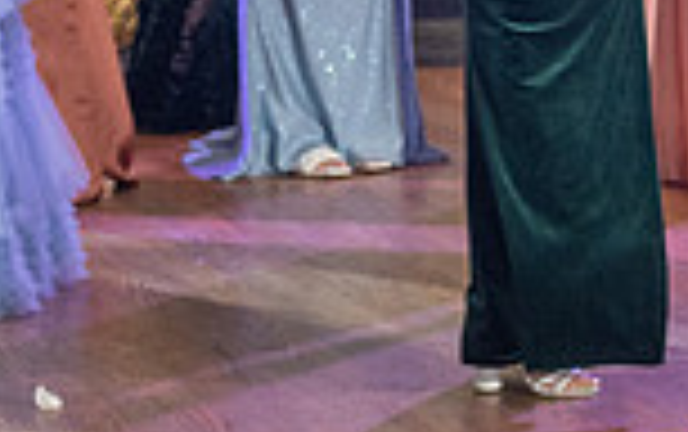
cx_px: 219
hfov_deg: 10.1
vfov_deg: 6.3
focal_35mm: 207
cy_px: -103
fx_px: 3886
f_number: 4
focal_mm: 35
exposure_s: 1/160
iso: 800
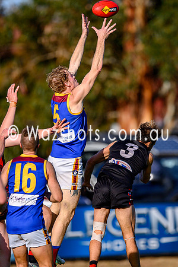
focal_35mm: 750
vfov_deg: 2.7
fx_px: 5562
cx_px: 118
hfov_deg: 1.8
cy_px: 134
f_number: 4
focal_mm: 500
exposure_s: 1/2500
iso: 200
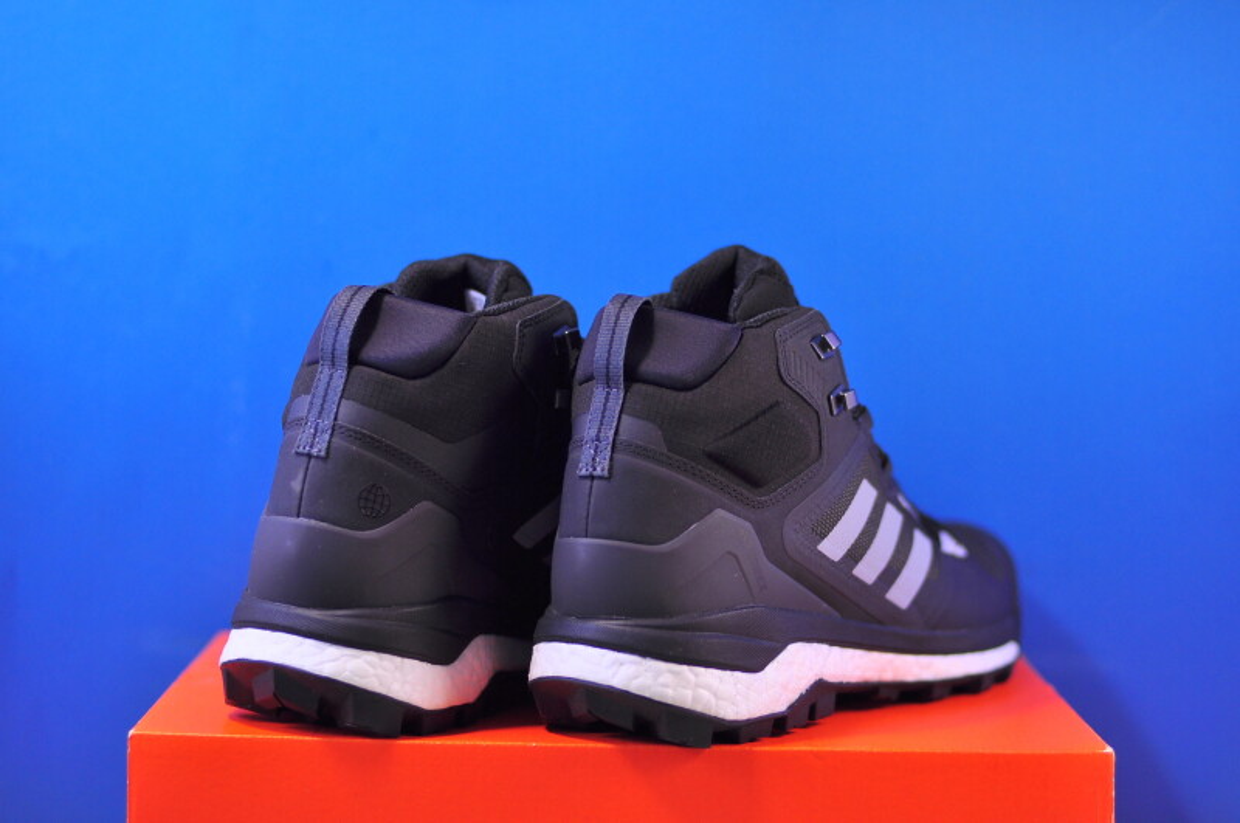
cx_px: 620
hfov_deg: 27.0
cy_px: 412
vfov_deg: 18.1
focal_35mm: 75
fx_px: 2580
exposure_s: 1/320
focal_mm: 50
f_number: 2
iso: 250
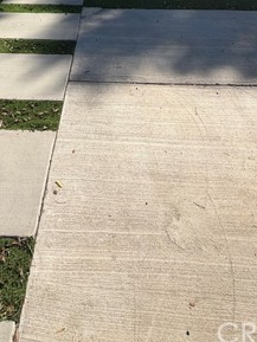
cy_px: -28
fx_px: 307
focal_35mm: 31
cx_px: 95
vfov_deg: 45.1
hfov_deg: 45.1
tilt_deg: -15.6
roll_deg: +1.8
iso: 20
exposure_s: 1/820
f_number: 2.2
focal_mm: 2.22
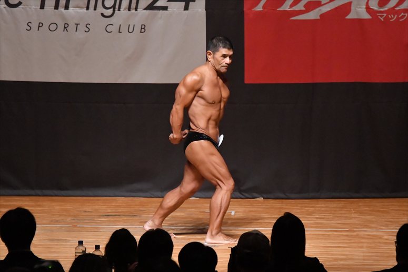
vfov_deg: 4.8
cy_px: 136
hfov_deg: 7.2
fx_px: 3228
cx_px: 204
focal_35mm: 285
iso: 10000
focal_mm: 190
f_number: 5.6
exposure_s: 1/400
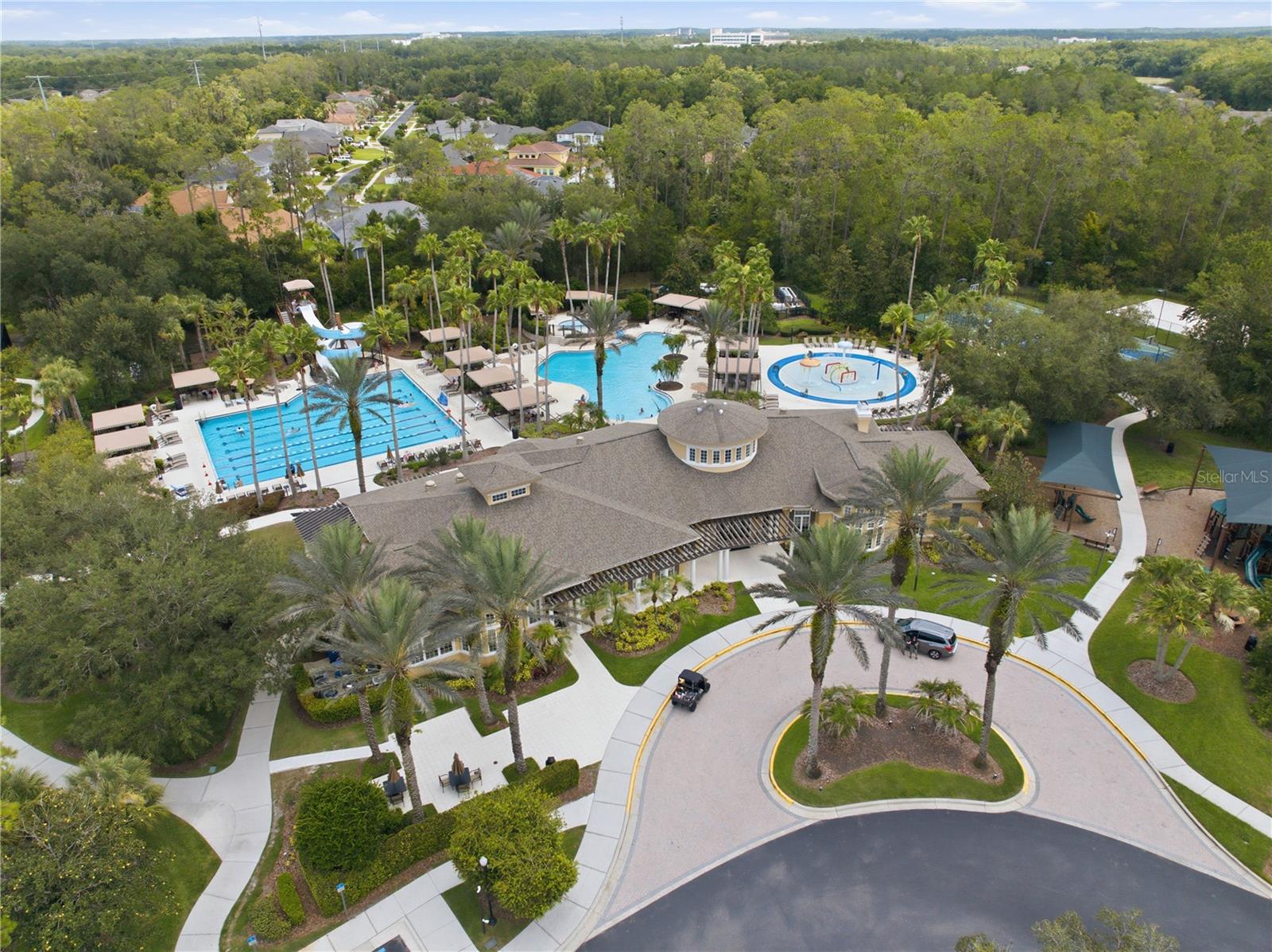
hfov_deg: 71.6
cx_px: 636
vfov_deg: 56.7
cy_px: 476
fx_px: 881
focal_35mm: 24
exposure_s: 1/1600
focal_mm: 12.3
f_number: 2.8
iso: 140
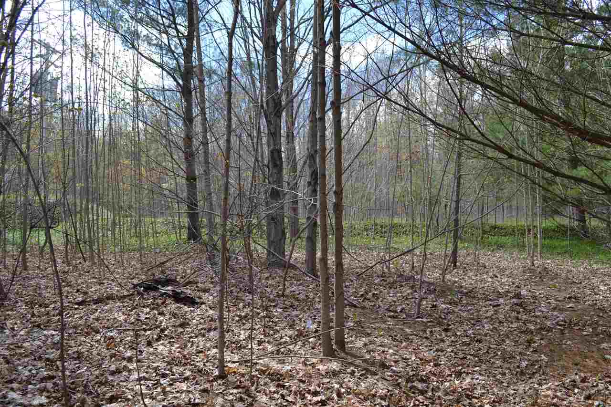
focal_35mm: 27
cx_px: 306
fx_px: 458
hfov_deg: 67.4
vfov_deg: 47.9
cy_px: 204
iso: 100
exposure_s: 1/160
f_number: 6.3
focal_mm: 18
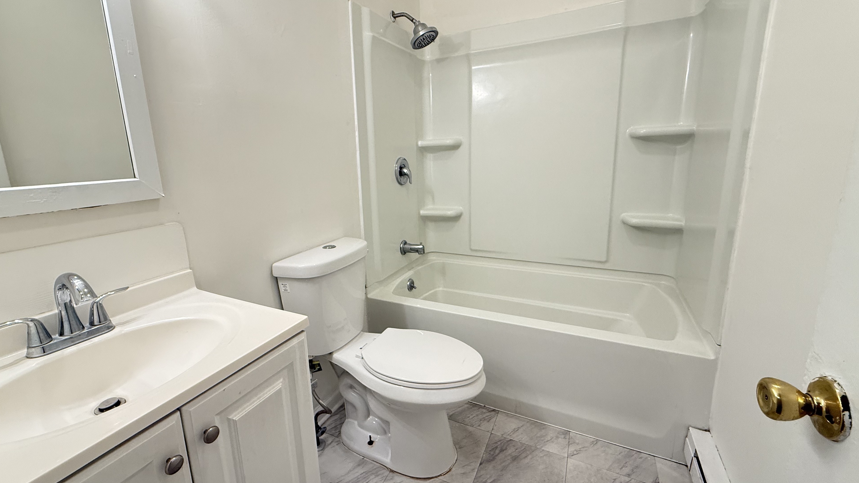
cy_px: 226
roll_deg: +1.6
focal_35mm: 16
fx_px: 364
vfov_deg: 67.0
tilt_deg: -11.5
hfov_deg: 99.3
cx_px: 410
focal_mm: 2.22
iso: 250
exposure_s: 1/120
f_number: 2.2
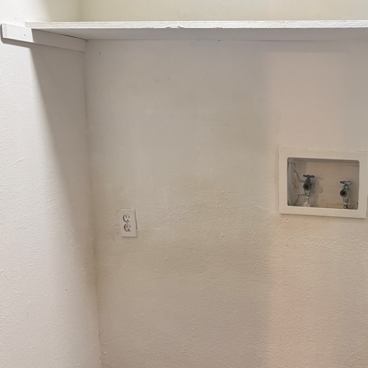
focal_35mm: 44
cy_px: 202
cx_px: 352
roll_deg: +0.3
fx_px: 529
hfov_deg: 35.3
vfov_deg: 38.3
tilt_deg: -11.3
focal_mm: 6.76
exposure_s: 1/60
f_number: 1.78
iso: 200
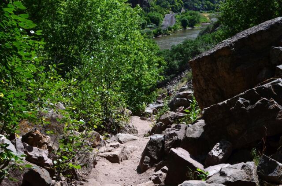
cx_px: 141
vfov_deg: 25.6
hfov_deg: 37.9
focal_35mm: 52
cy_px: 93
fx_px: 410
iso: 280
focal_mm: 35
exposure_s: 1/250
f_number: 10
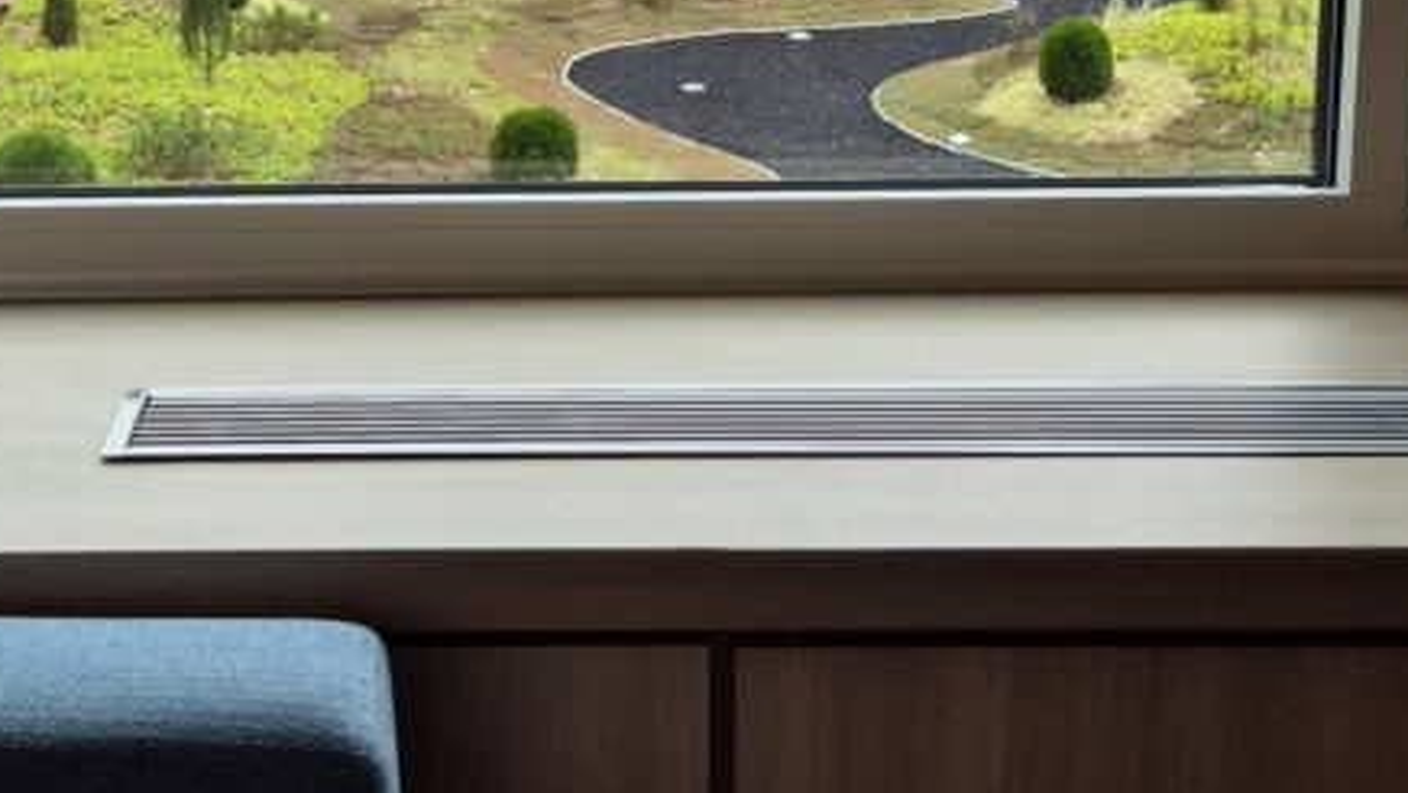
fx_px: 2203
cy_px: 78
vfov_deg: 20.0
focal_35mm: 59
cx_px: 469
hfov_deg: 35.1
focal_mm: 5.4
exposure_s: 1/1072
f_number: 1.8
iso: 25
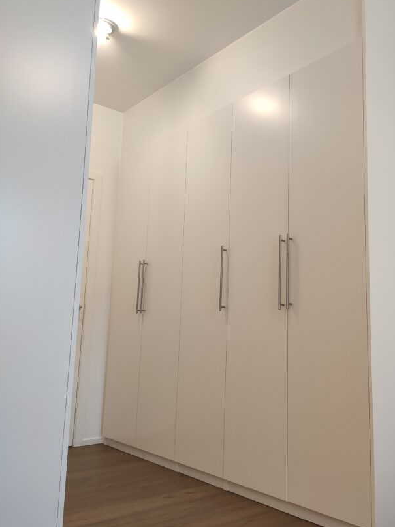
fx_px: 502
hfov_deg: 42.6
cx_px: 247
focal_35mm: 33
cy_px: 251
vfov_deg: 55.3
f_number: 1.75
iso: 427
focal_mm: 4.77
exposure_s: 1/33
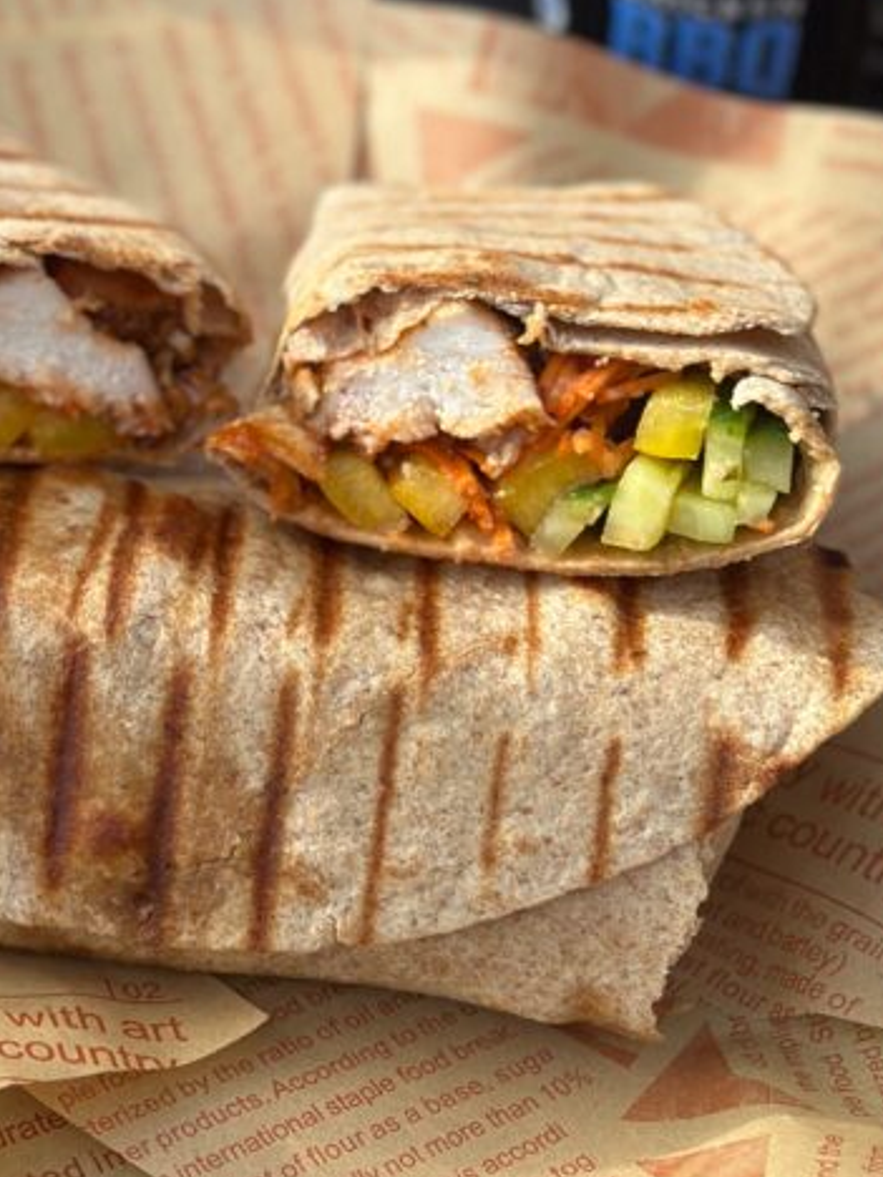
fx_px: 3571
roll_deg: -2.4
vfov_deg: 18.6
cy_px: 292
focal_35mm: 105
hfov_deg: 14.0
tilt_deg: -41.8
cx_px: 156
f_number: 1.78
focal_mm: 6.86
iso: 80
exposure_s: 1/1414
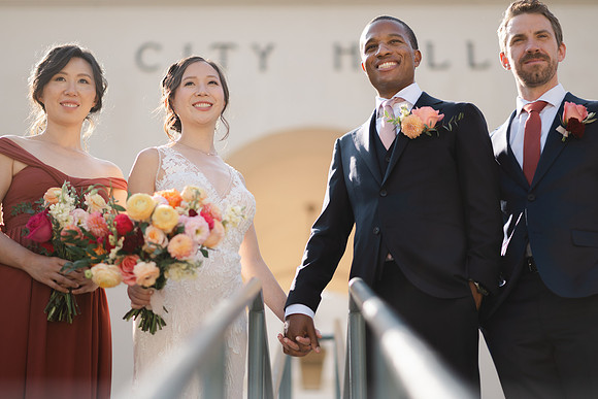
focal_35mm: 86
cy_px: 200
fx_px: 1424
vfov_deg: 16.0
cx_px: 299
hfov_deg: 23.7
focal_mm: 85
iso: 100
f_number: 1.8
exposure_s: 1/2500
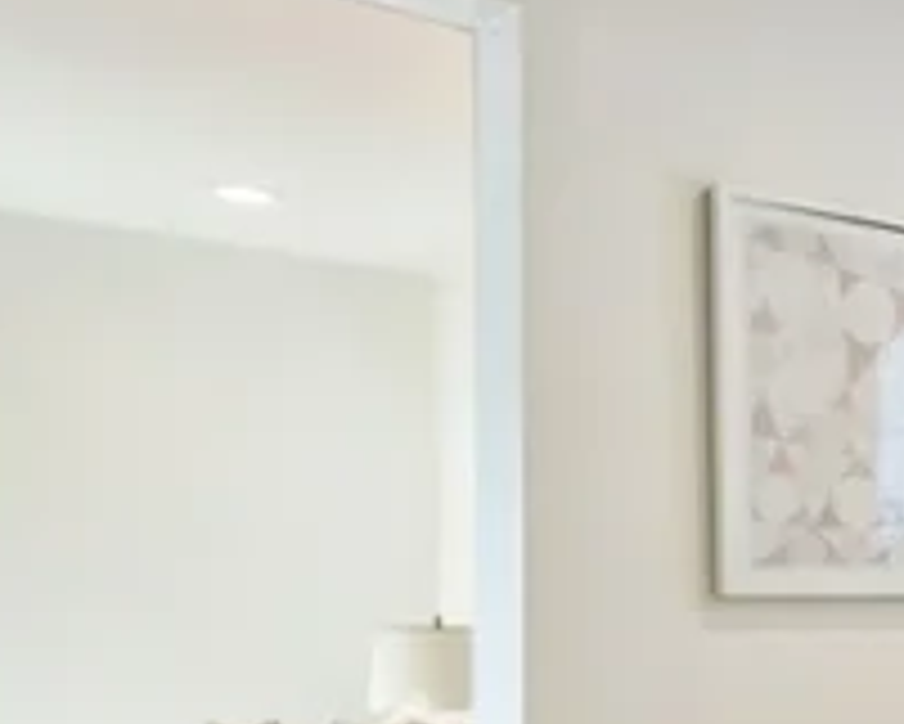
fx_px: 1472
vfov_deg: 26.8
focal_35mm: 55
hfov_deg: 25.7
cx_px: 1345
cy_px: 630
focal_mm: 14
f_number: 5
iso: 400
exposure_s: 1/125
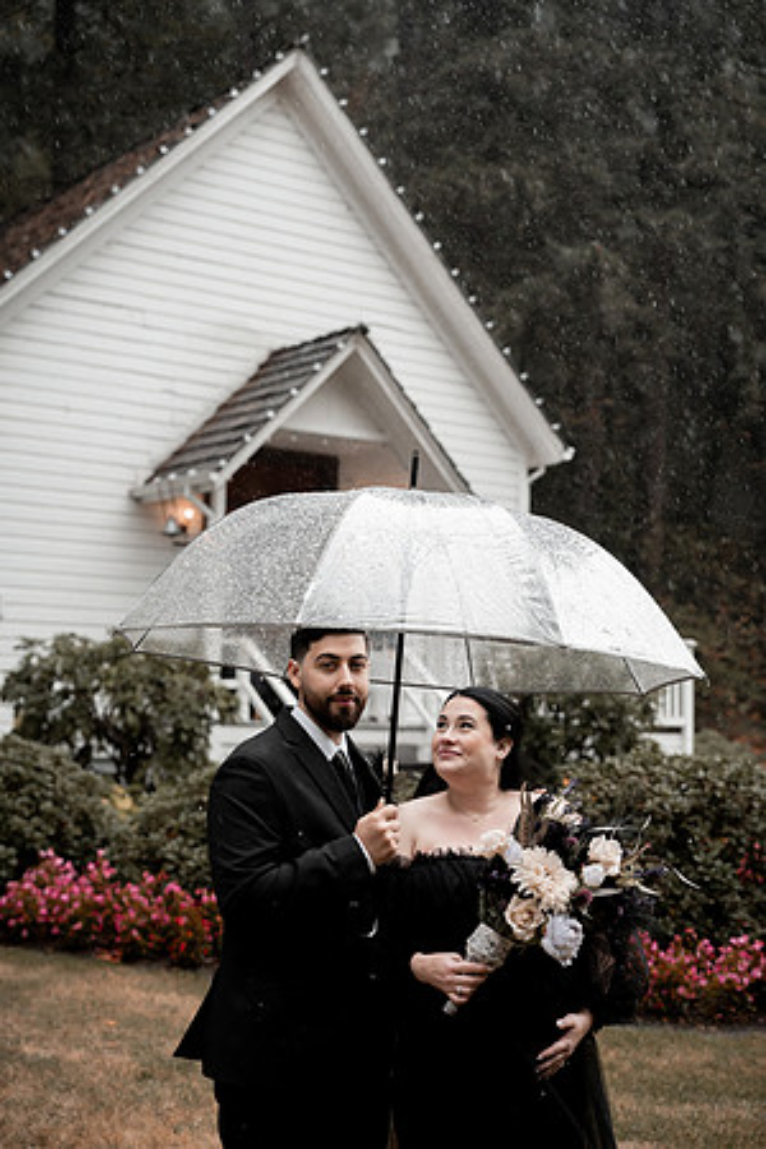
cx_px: 383
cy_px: 574
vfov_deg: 39.6
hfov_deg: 27.0
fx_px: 1596
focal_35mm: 50
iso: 800
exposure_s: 1/640
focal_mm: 50
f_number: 2.8
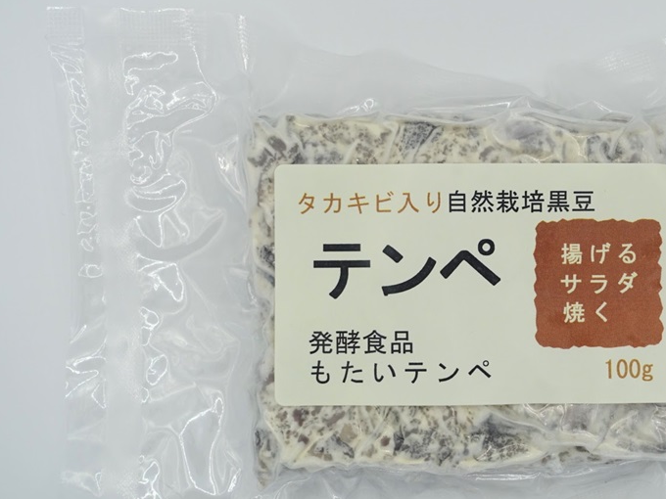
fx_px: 1135
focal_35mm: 59
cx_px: 434
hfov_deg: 32.5
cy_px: 257
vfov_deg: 24.8
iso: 125
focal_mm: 15.74
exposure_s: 1/250
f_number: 4
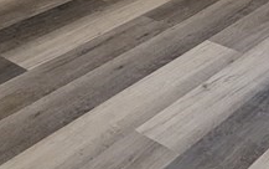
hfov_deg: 24.6
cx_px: 273
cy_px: -222
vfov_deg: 12.9
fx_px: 587
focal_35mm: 80
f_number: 2.2
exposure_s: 1/24
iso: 96
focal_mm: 2.35
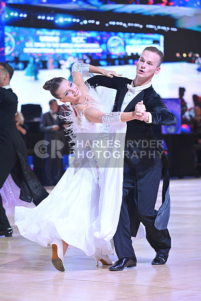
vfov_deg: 14.2
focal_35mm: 145
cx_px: 100
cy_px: 150
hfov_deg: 9.5
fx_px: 1214
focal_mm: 145
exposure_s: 1/400
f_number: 5
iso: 4000
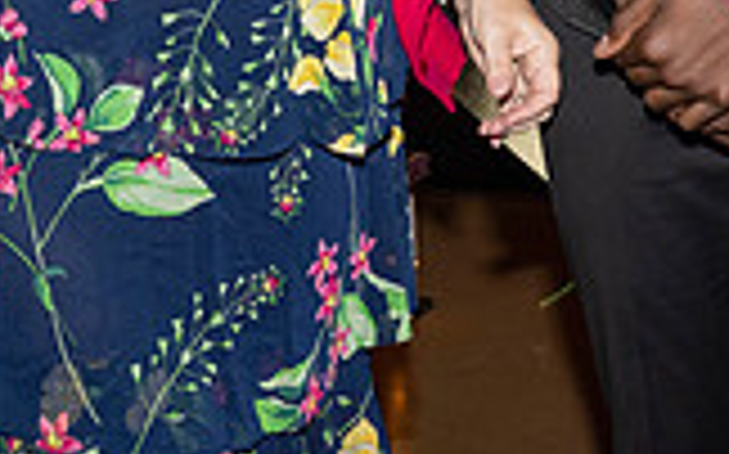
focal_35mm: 132
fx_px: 2621
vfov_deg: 9.1
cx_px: 728
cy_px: -548
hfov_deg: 15.5
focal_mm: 31
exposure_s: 1/100
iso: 1000
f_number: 5.6
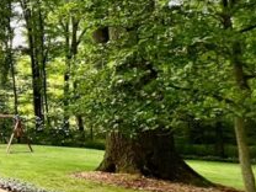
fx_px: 370
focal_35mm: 50
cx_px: -210
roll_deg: -0.3
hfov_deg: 21.9
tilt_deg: +2.5
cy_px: 94
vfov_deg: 29.1
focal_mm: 1.57
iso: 40
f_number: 1.8
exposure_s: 1/99
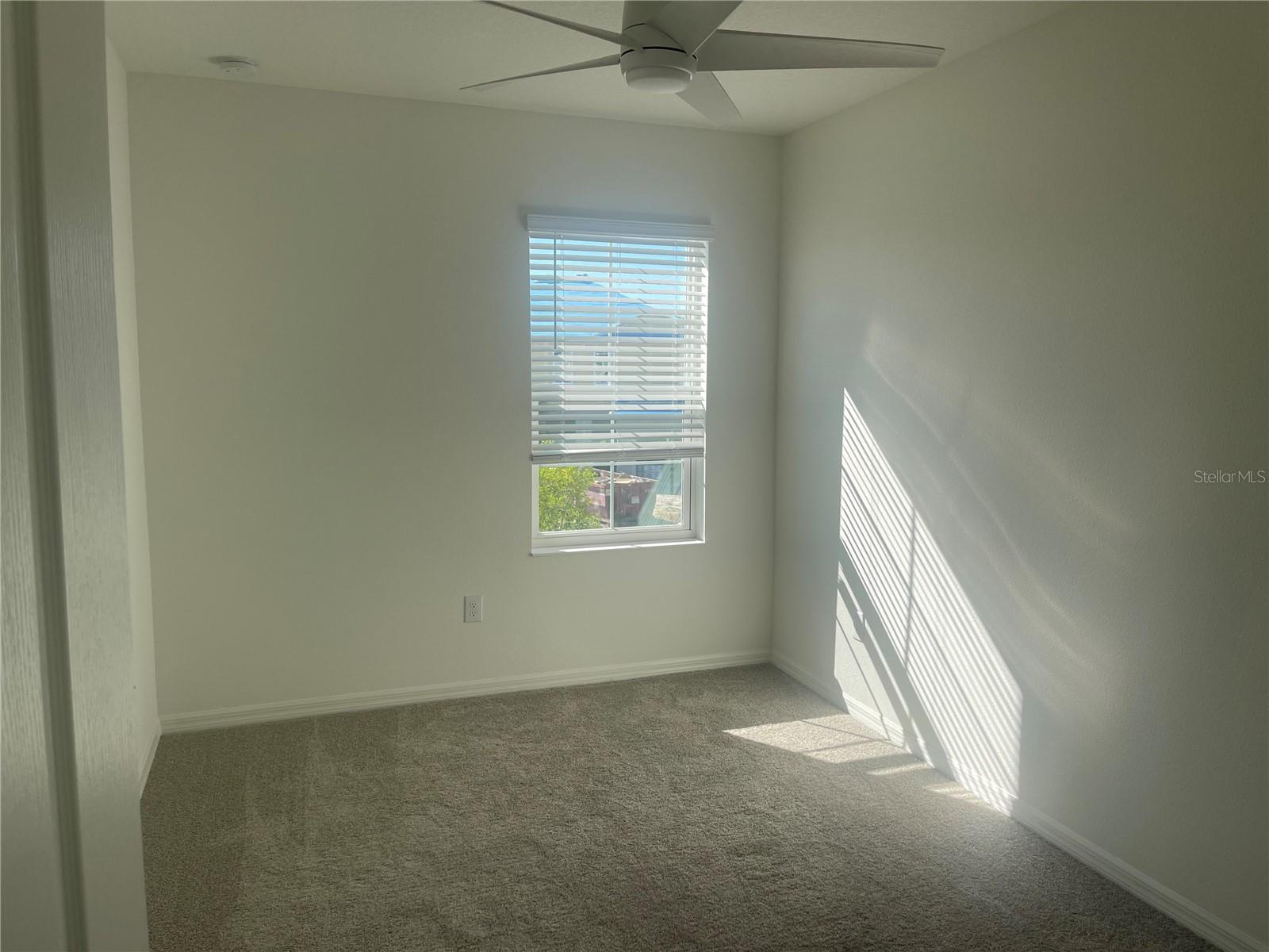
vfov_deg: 53.1
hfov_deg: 67.3
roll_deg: -0.6
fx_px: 953
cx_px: 634
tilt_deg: -6.3
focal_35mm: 26
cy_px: 476
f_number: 1.6
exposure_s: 1/867
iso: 32
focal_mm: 5.1
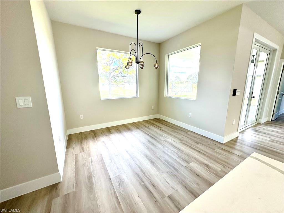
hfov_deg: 102.1
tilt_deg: -9.6
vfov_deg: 85.7
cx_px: 142
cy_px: 106
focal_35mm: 14
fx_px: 115
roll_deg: -0.1
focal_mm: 2.22
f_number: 2.2
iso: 40
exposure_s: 1/302
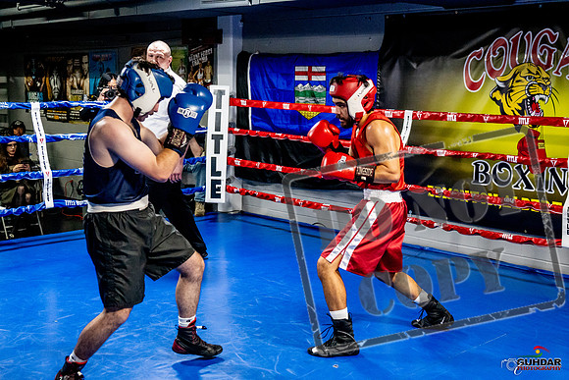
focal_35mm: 48
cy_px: 190
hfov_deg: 41.1
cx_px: 284
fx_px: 759
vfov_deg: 28.1
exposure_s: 1/800
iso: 5000
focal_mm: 32
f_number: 2.8
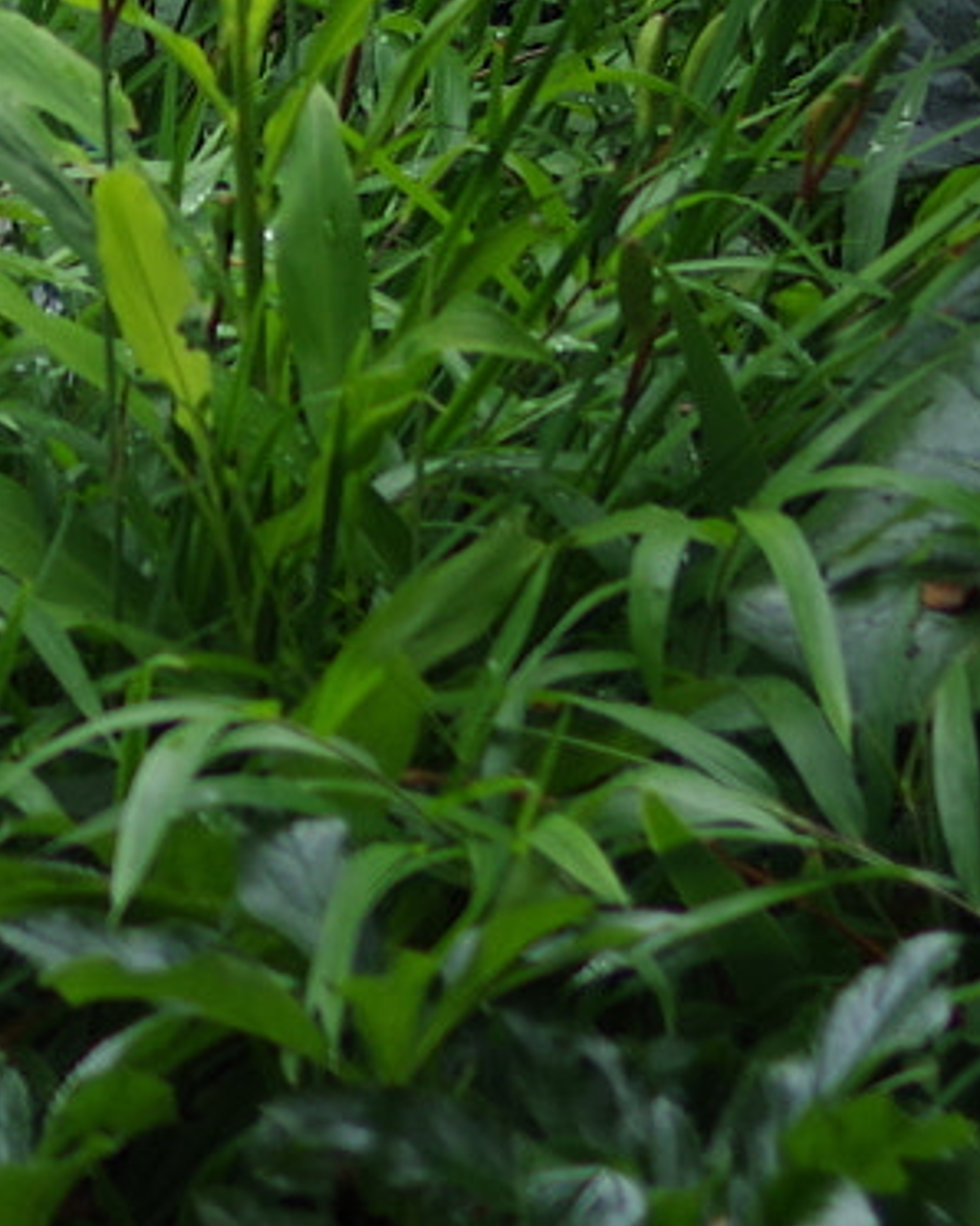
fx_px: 8600
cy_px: -810
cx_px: -1815
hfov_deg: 6.1
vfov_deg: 7.9
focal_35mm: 237
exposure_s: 1/160
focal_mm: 31
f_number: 2.8
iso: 100
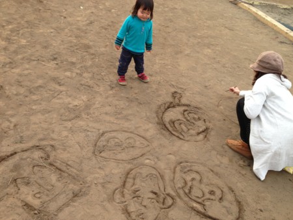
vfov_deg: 43.0
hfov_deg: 55.3
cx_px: 146
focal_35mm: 33
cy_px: 110
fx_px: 279
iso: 50
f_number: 2.4
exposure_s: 1/135
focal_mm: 4.13
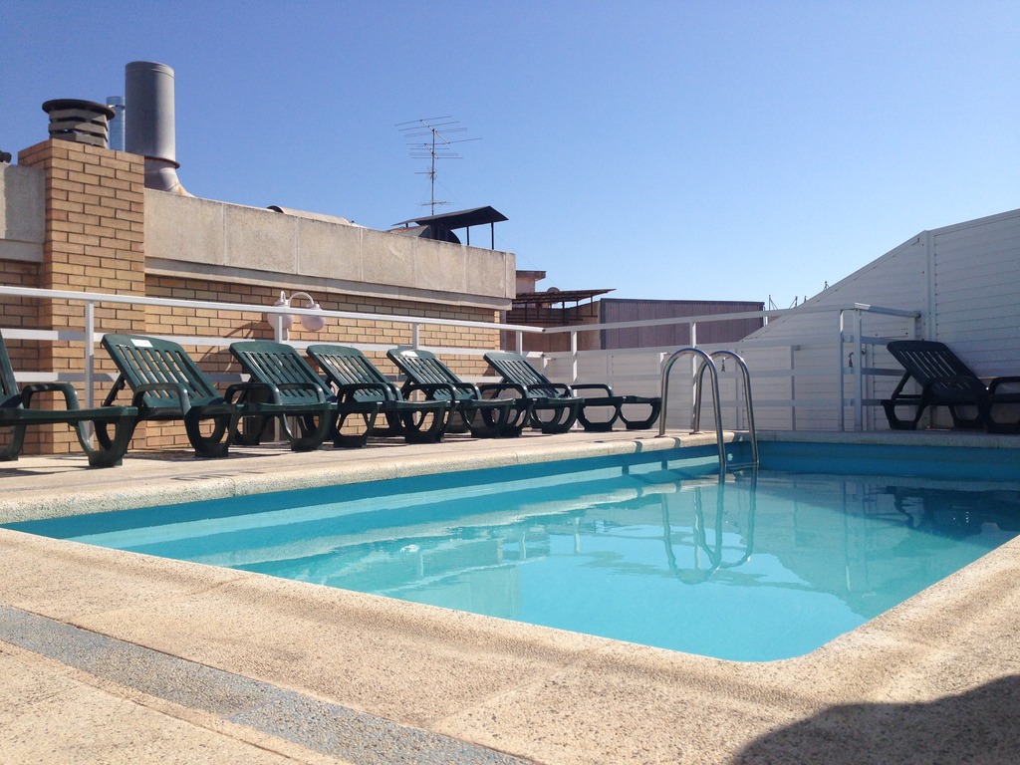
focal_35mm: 33
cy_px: 382
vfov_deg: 42.9
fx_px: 972
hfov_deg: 55.4
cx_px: 510
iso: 50
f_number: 2.4
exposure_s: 1/2262
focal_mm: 4.12
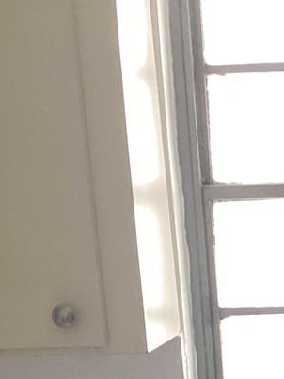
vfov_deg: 15.0
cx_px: 454
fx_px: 1346
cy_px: 550
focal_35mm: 123
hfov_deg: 11.4
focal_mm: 3.3
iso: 160
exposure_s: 1/60
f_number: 2.4
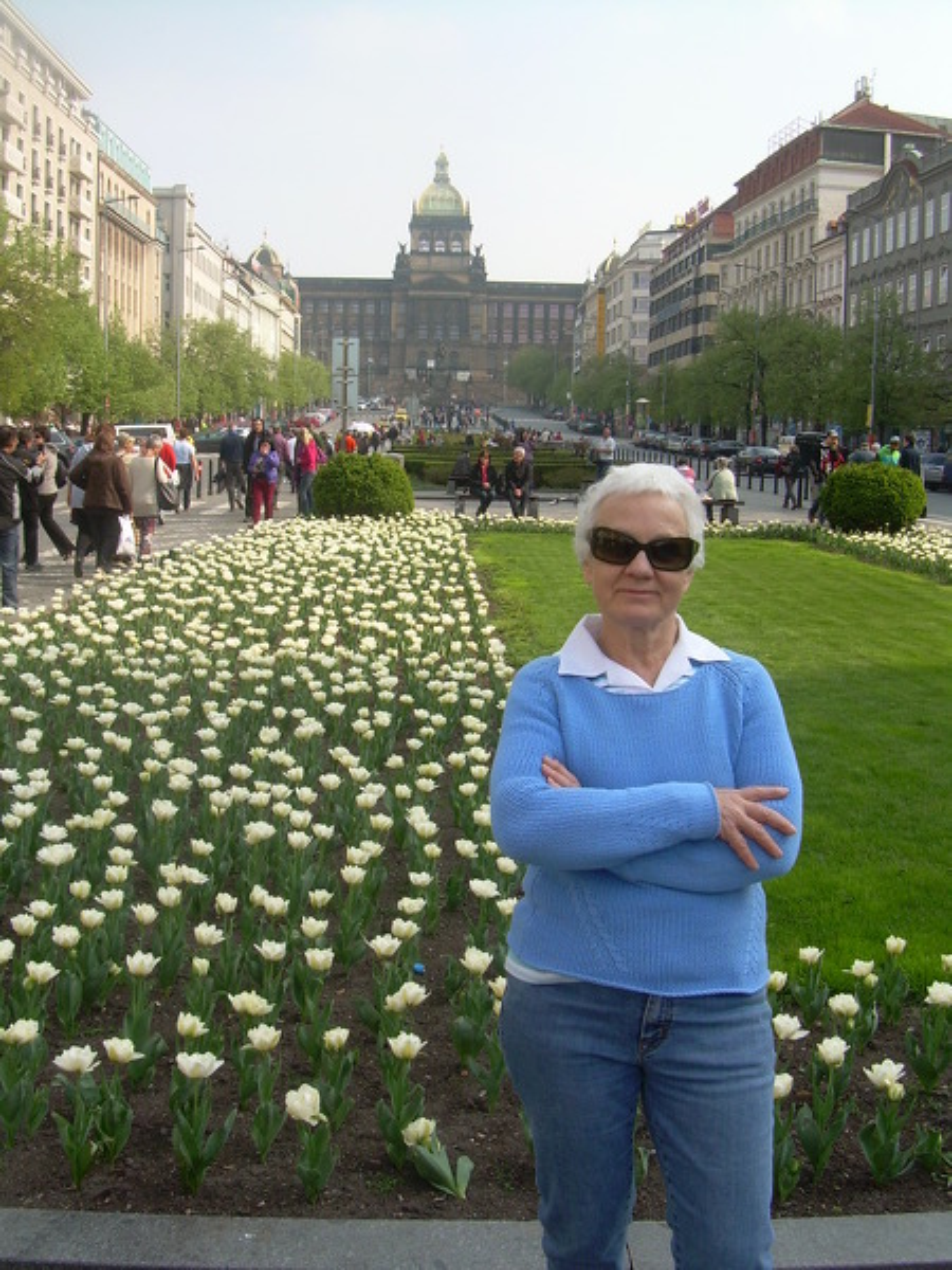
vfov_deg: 49.0
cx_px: 476
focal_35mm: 38
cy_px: 635
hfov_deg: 37.7
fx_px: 1393
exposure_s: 1/250
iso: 50
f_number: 4.6
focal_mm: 6.3
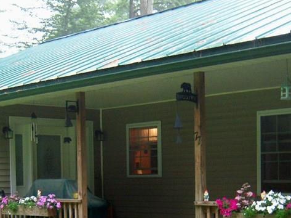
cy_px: 205
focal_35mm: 78
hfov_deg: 25.0
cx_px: 124
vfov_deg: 18.5
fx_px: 655
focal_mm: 7.5
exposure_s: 1/30
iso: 160
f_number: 2.8
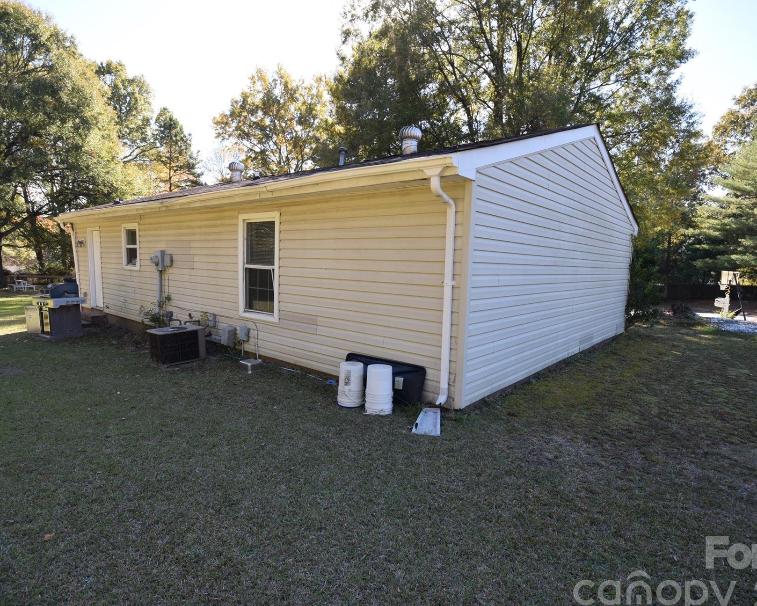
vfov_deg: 69.2
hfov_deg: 81.5
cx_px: 376
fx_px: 439
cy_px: 309
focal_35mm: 20
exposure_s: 1/250
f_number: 8
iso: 400
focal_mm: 11
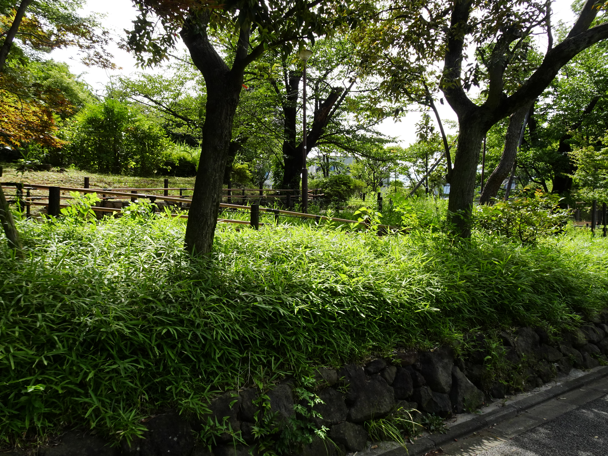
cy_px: 228
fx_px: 422
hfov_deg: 71.6
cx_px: 304
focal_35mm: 24
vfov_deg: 56.8
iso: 100
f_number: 3.5
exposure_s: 1/500
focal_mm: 4.25
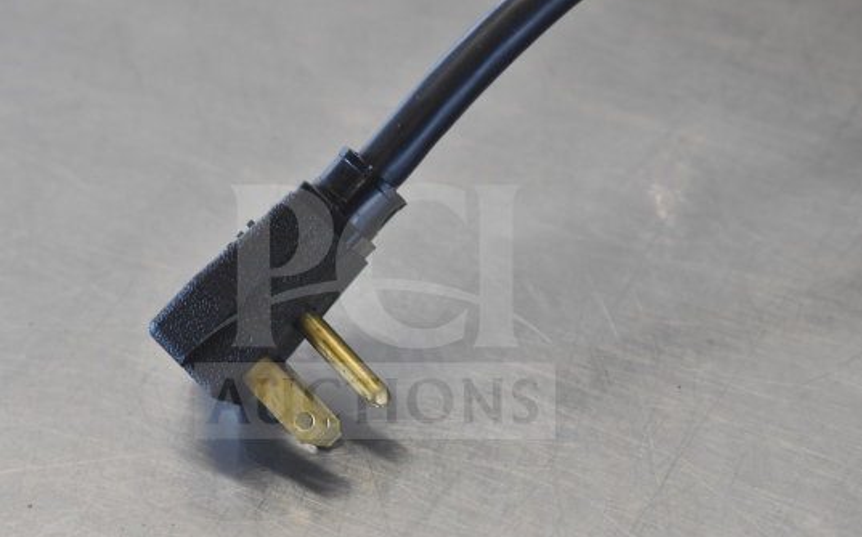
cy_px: 312
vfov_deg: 13.7
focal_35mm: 96
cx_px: 374
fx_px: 2244
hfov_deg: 21.7
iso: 1800
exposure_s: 1/100
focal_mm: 55
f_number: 5.6
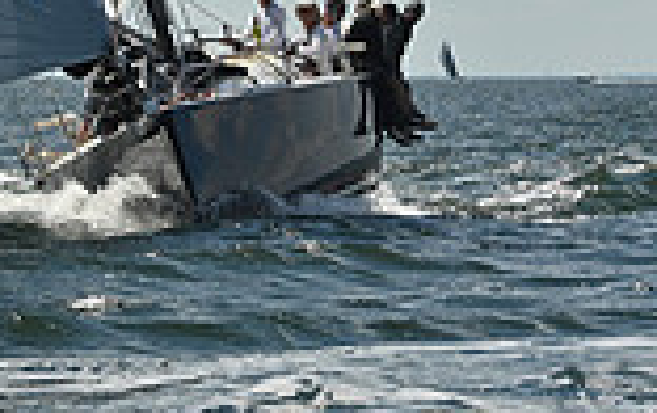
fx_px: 6240
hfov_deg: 6.0
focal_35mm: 348
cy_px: -746
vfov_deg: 3.7
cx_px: -145
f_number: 10
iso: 250
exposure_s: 1/1250
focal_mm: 92
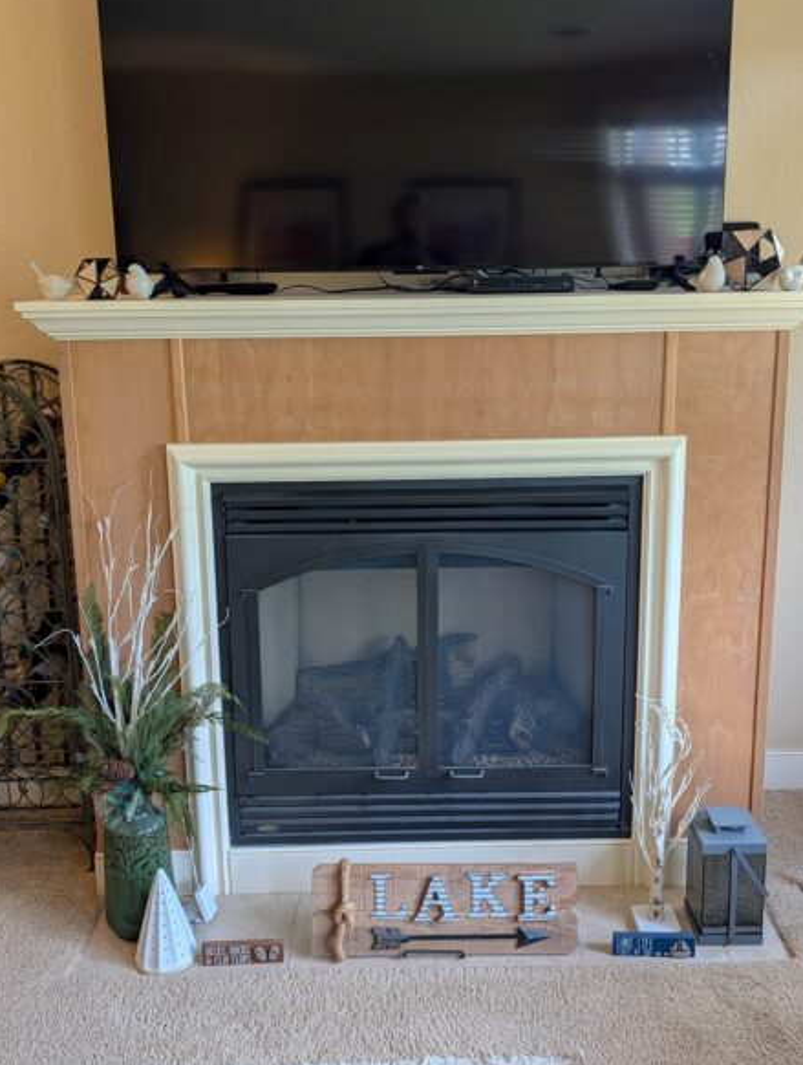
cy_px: 485
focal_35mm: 33
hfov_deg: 43.1
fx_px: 1017
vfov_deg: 55.2
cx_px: 425
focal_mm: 6.9
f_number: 1.68
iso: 216
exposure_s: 1/120
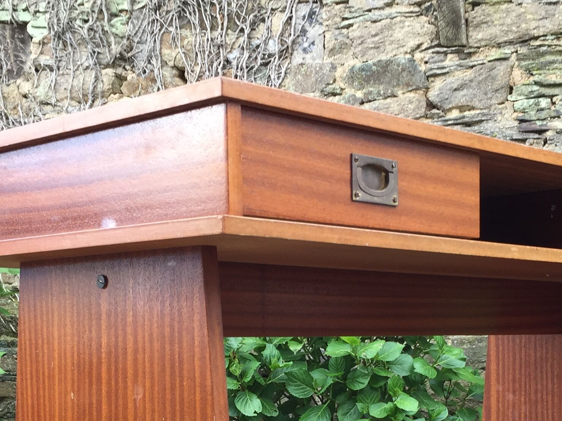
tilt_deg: -2.6
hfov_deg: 30.2
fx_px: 1039
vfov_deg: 22.2
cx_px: 322
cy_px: 399
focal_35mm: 64
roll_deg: +0.6
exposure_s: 1/100
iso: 50
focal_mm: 4.15
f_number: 2.2
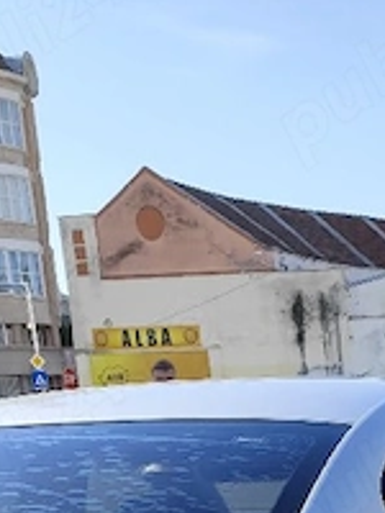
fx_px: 1364
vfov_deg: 17.7
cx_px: 547
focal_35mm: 92
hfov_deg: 15.1
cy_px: 887
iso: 50
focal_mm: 6.14
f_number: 1.65
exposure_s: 1/714
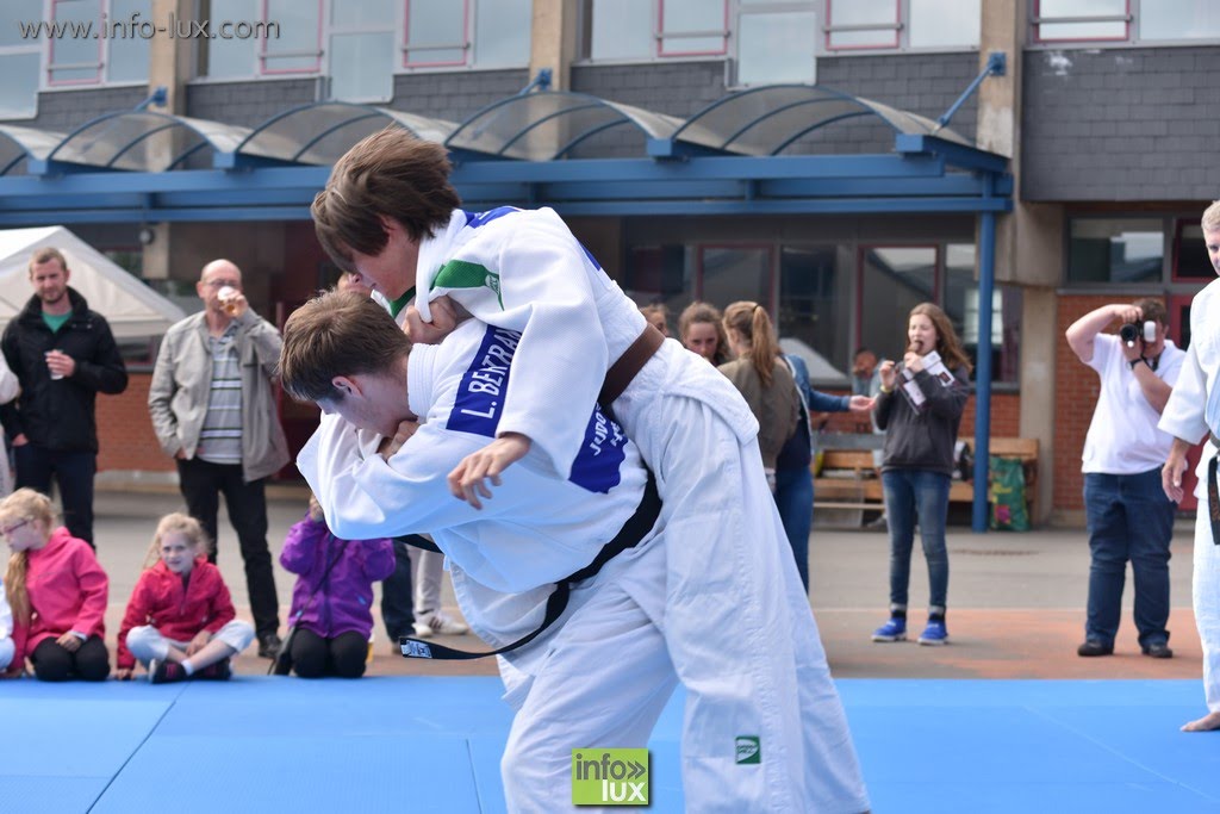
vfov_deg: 18.2
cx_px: 610
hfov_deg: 27.0
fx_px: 2542
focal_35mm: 75
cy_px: 407
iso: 100
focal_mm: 50
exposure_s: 1/500
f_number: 4.5
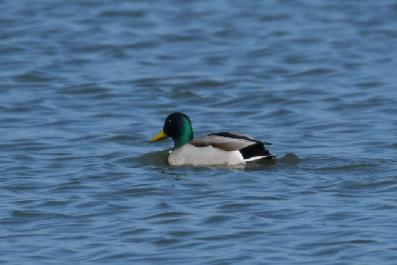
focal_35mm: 585
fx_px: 6451
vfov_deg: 2.4
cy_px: 132
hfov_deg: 3.5
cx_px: 198
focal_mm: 390
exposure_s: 1/2000
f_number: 5.6
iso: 200
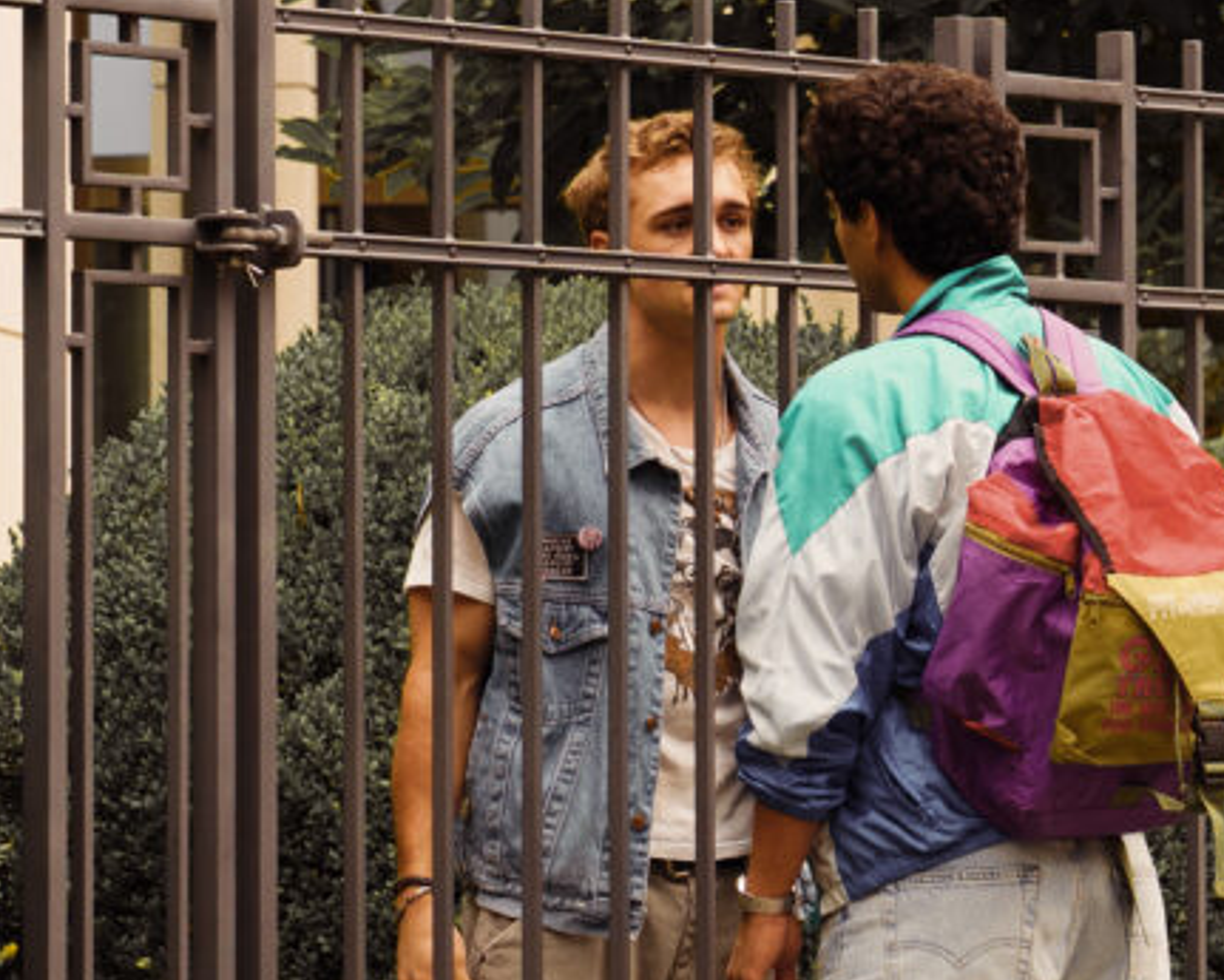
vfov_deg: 12.1
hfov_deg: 15.2
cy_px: 871
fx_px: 4602
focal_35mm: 127
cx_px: 602
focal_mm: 57
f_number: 4.5
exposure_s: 1/400
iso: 800
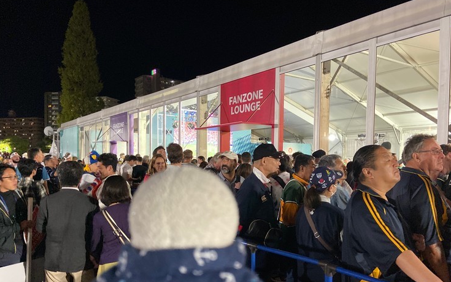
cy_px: 176
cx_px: 233
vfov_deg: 41.5
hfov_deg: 62.9
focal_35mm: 30
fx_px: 369
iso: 500
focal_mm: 4.25
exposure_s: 1/40
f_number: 1.8
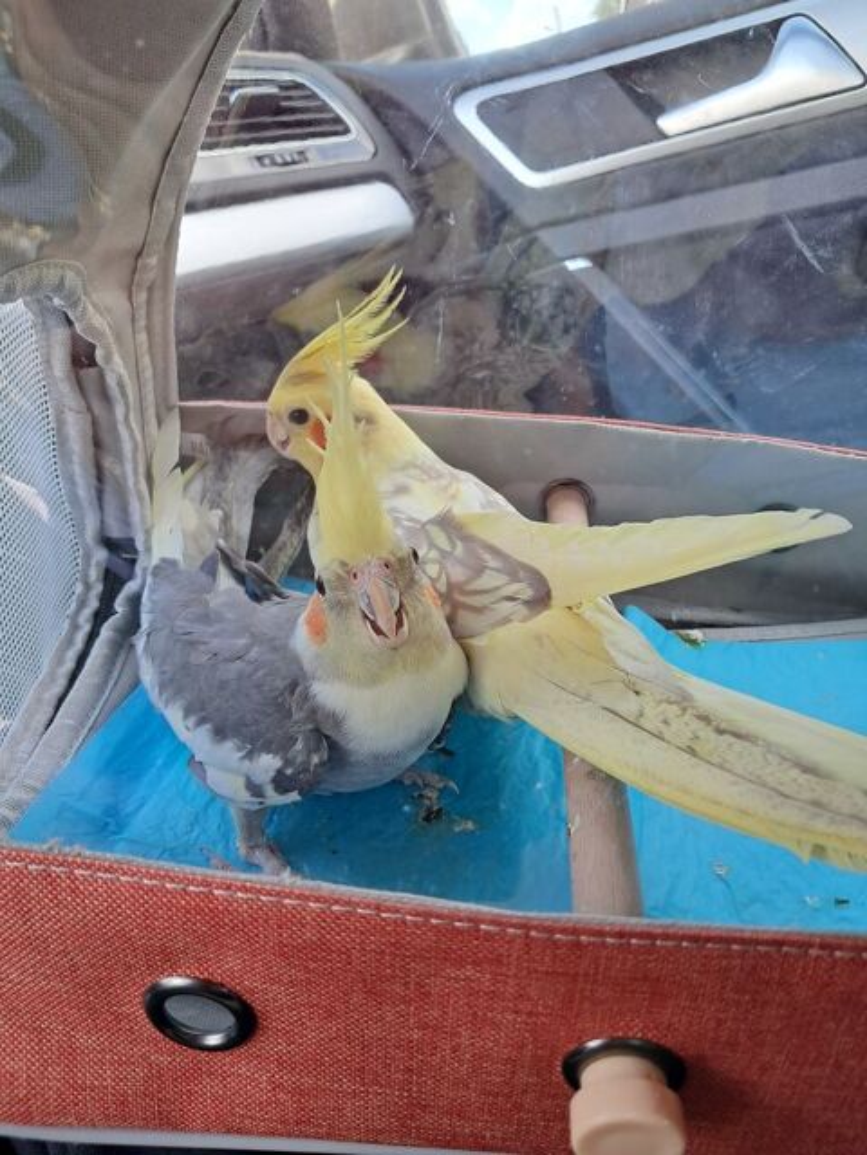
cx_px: 434
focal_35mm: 27
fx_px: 902
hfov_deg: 51.4
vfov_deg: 65.3
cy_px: 578
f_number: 1.8
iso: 50
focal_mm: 4
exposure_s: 1/100
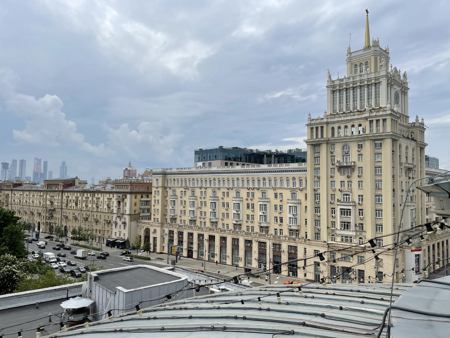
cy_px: 169
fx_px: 338
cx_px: 225
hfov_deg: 67.3
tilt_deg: +2.9
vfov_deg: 53.1
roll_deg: -1.5
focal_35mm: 26
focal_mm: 4.2
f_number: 1.6
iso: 32
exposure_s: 1/6494
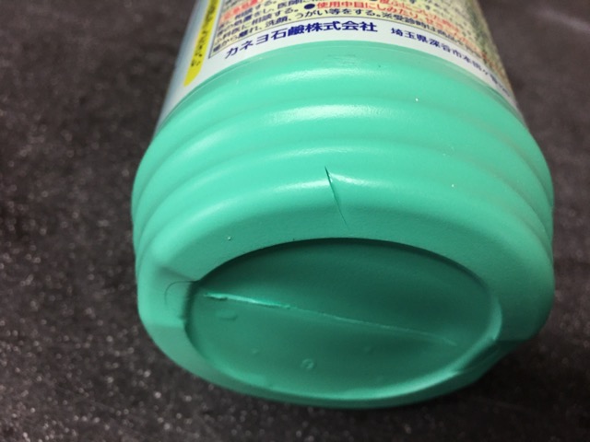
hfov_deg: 61.7
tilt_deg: -46.6
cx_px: 295
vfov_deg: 48.2
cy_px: 221
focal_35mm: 29
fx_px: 494
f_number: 2.2
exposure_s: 1/15
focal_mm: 4.15
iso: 64
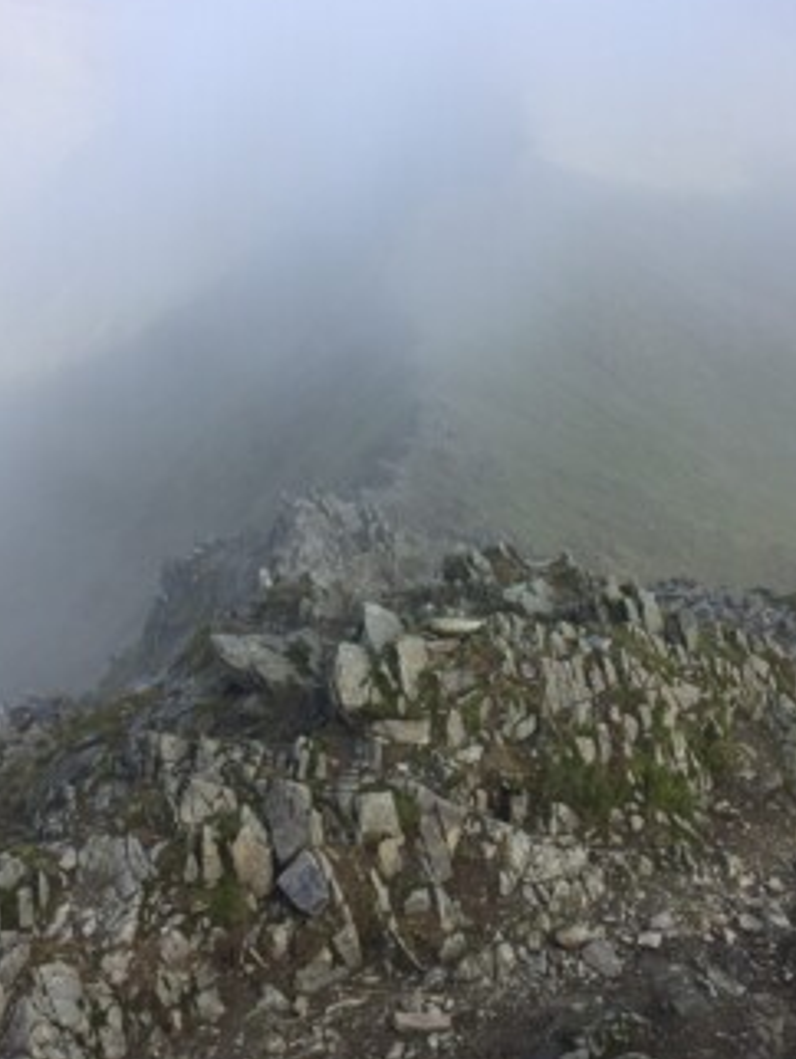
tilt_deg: -32.2
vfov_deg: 51.3
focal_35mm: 36
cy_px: 556
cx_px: 477
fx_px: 1102
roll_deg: +4.1
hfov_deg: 39.5
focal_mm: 4.15
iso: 32
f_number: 2.2
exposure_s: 1/791
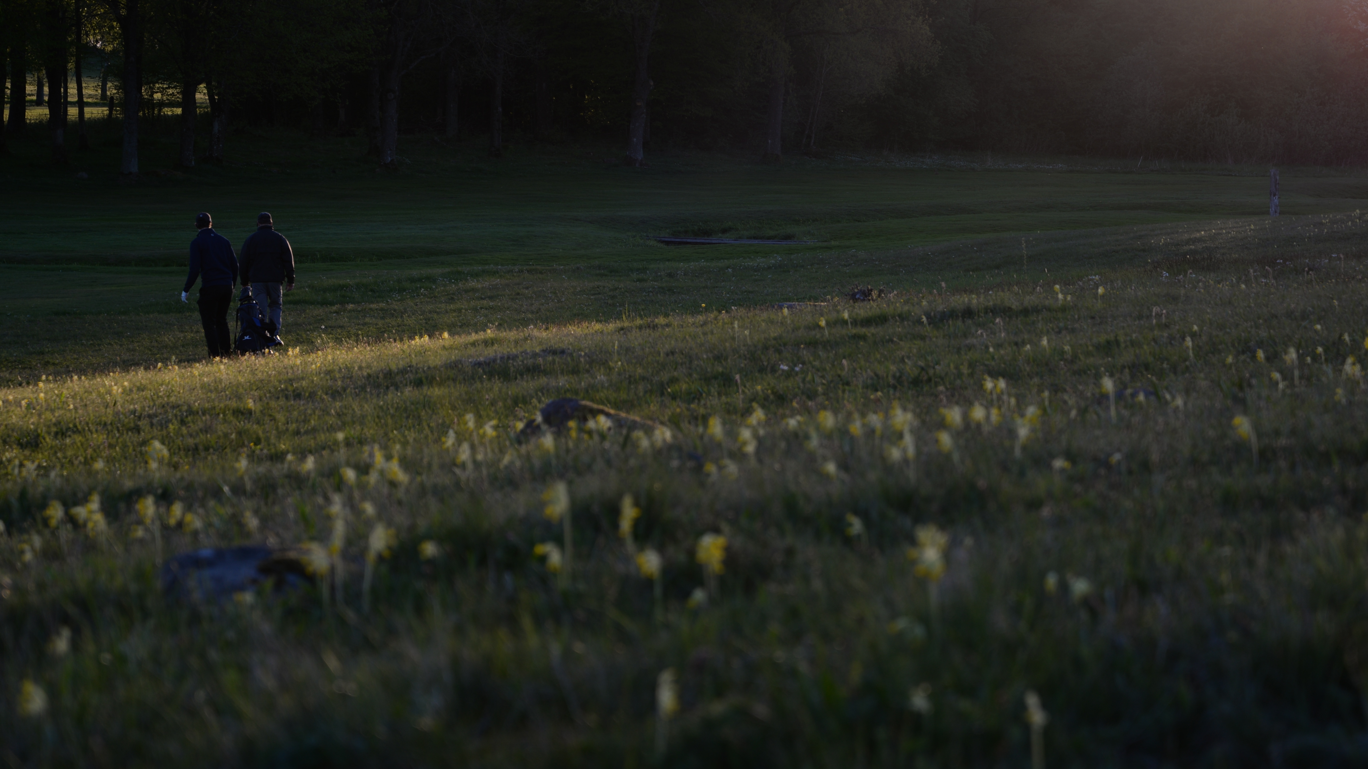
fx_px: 4062
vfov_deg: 10.8
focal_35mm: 112
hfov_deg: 19.1
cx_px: 748
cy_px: 198
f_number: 5.6
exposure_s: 1/200
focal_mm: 85
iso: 100
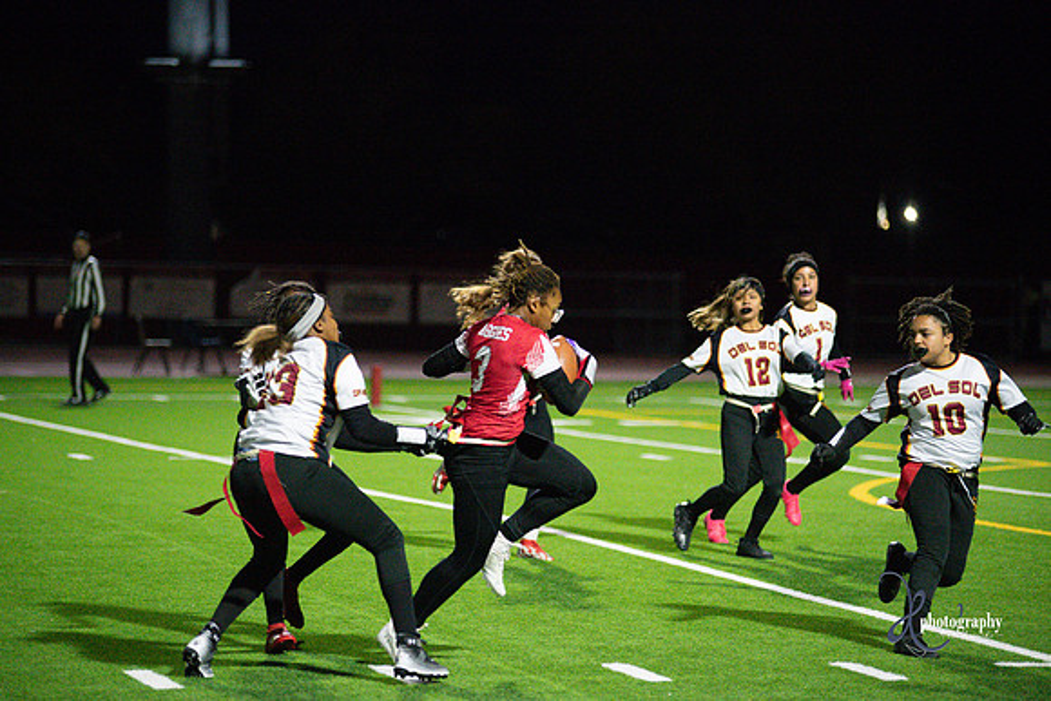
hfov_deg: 14.2
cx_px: 526
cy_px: 350
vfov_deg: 9.5
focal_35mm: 145
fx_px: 4234
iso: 18000
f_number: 2.8
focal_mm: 145
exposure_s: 1/2500
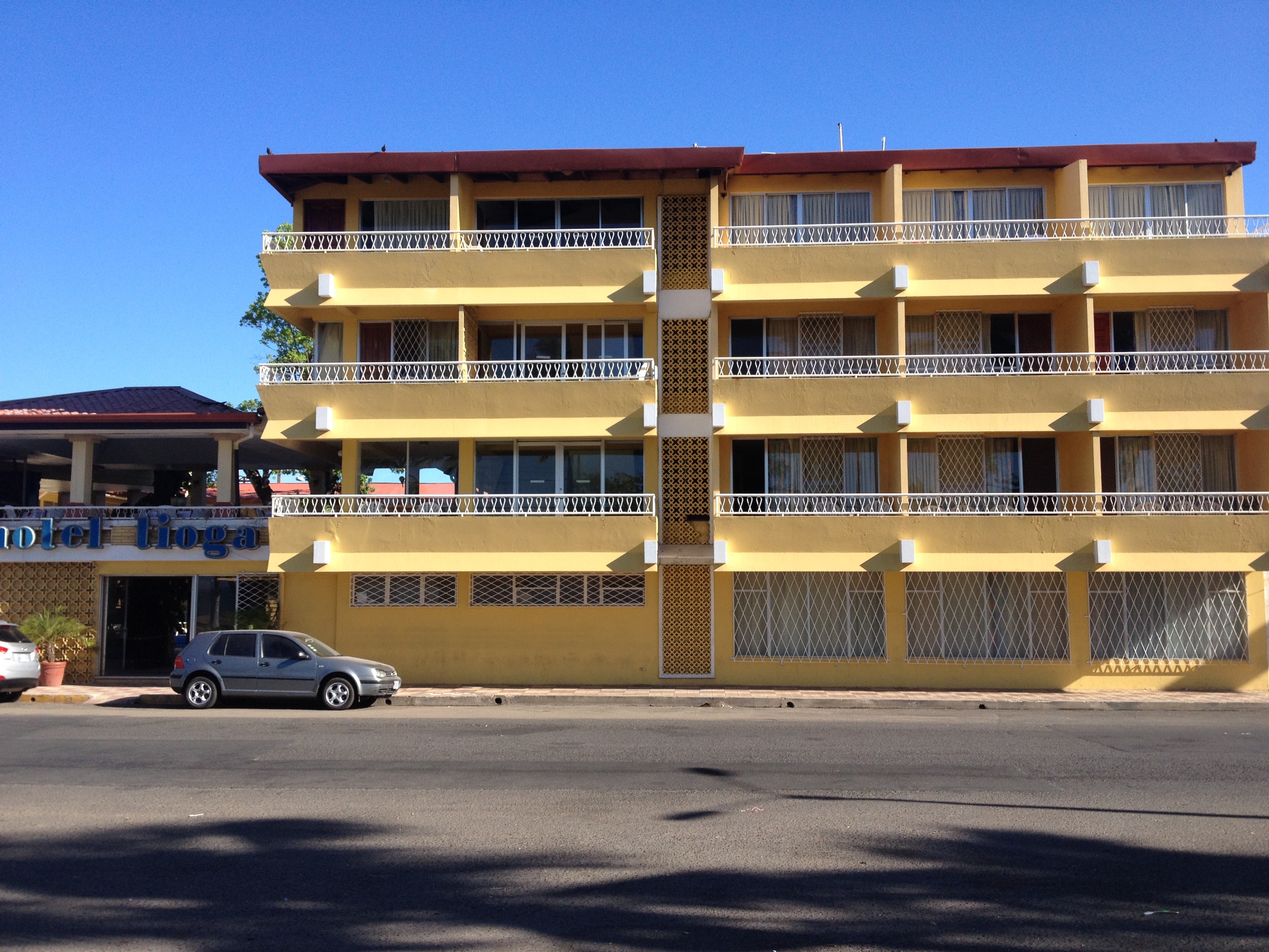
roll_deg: +0.1
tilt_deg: +3.1
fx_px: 1283
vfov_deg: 40.7
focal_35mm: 35
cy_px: 476
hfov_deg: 52.6
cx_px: 634
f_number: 2.4
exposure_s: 1/1082
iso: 50
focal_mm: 4.28
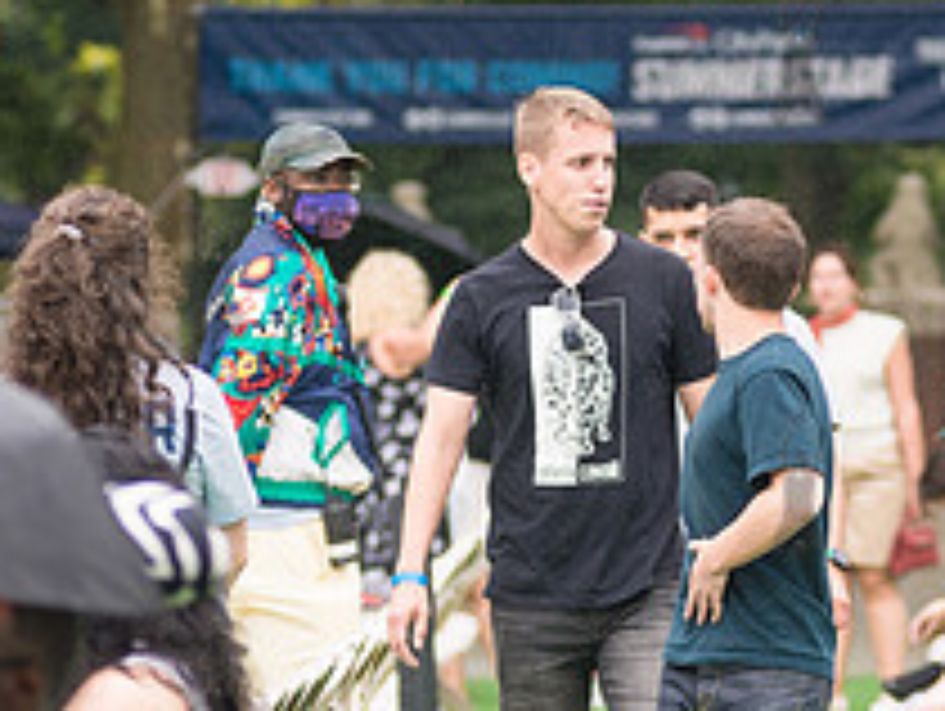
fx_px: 9812
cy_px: 479
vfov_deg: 4.1
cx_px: 796
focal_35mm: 359
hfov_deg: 5.5
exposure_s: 1/400
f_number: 4
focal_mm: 135
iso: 320
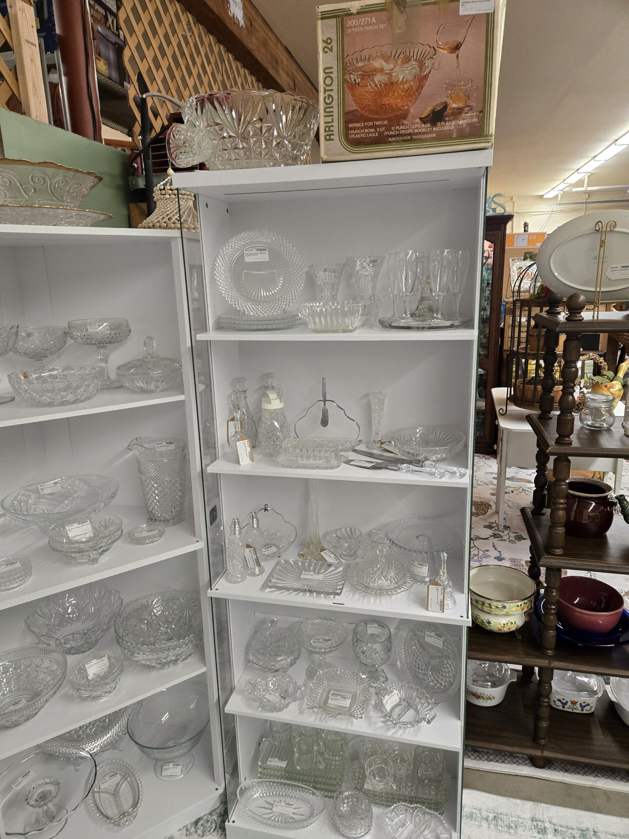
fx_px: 557
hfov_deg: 58.9
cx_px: 314
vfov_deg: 73.9
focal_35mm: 23
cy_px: 420
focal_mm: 5.4
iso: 640
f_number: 1.8
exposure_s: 1/120
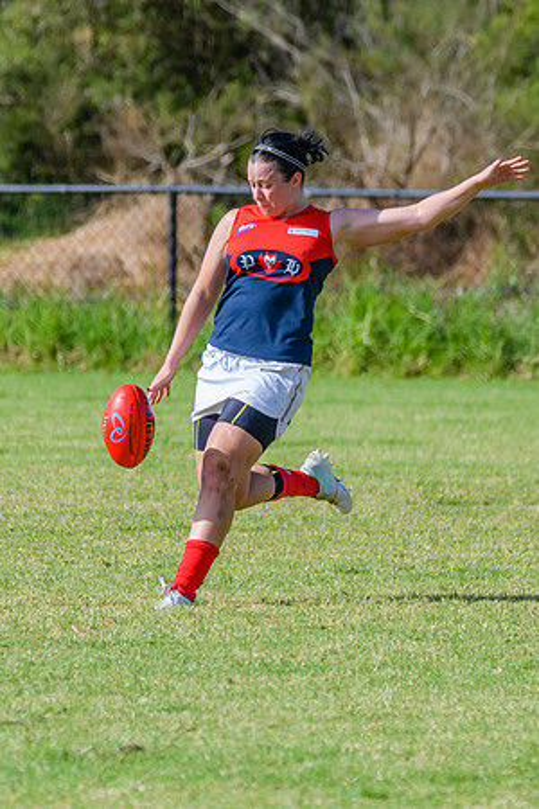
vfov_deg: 2.6
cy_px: 305
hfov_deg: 1.7
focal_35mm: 802
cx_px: 211
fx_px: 18005
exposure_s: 1/2500
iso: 800
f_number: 6.3
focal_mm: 360
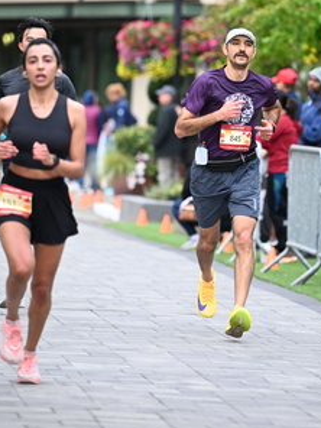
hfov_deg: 4.9
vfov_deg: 6.5
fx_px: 3759
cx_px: 190
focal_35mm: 304
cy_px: 117
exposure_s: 1/1600
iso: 1000
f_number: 2.8
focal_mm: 170
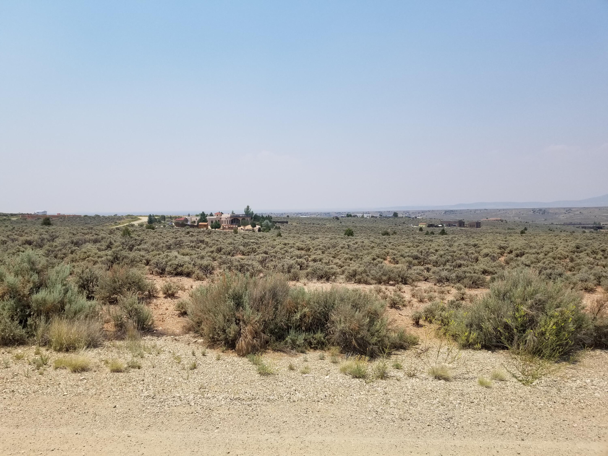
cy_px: 228
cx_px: 304
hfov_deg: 67.3
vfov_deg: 53.1
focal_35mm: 26
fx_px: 457
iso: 50
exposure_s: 1/3592
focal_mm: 4.25
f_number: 1.7
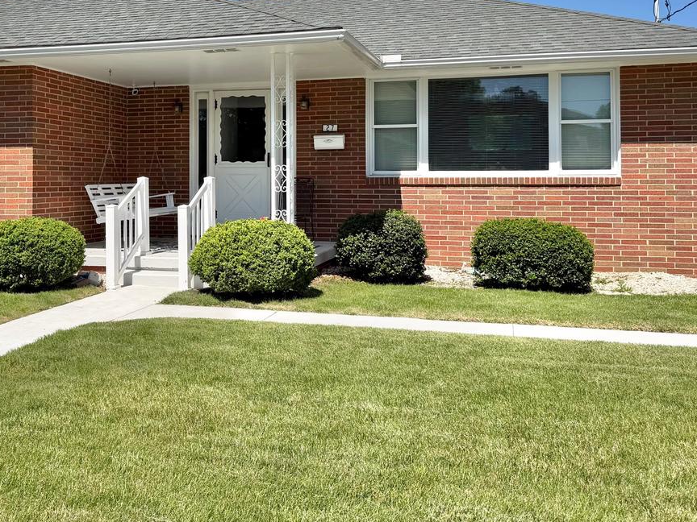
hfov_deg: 46.0
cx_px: 226
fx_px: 805
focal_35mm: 40
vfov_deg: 35.5
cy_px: 160
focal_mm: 6.76
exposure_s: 1/4673
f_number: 1.78
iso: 80
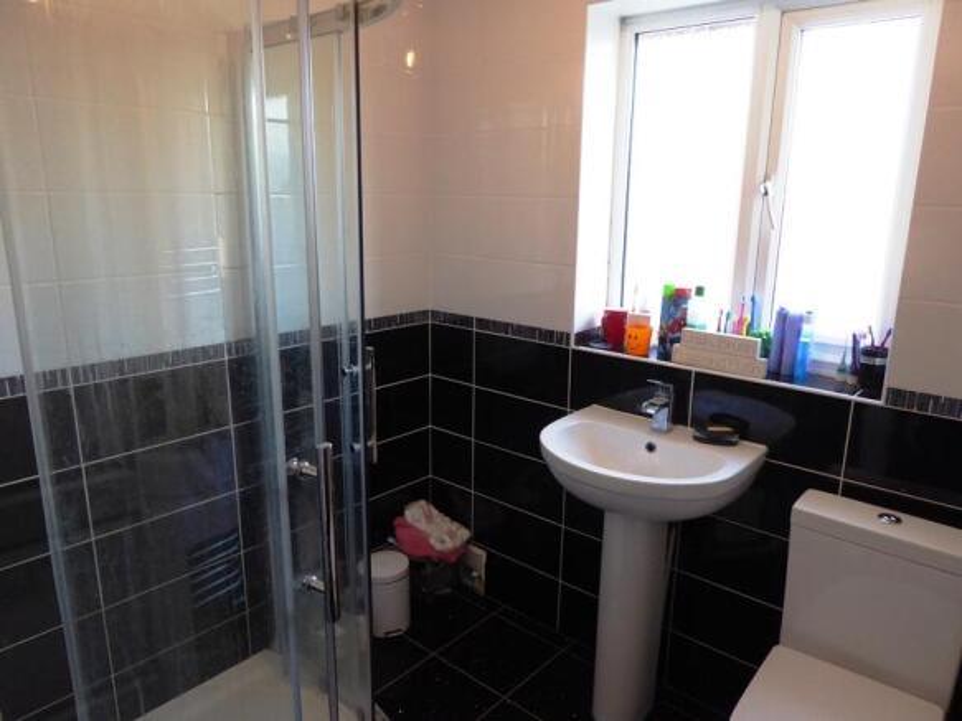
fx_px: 667
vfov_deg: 56.8
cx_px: 481
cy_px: 360
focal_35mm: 24
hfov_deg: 71.6
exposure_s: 1/50
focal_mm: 4.3
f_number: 3.3
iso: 400
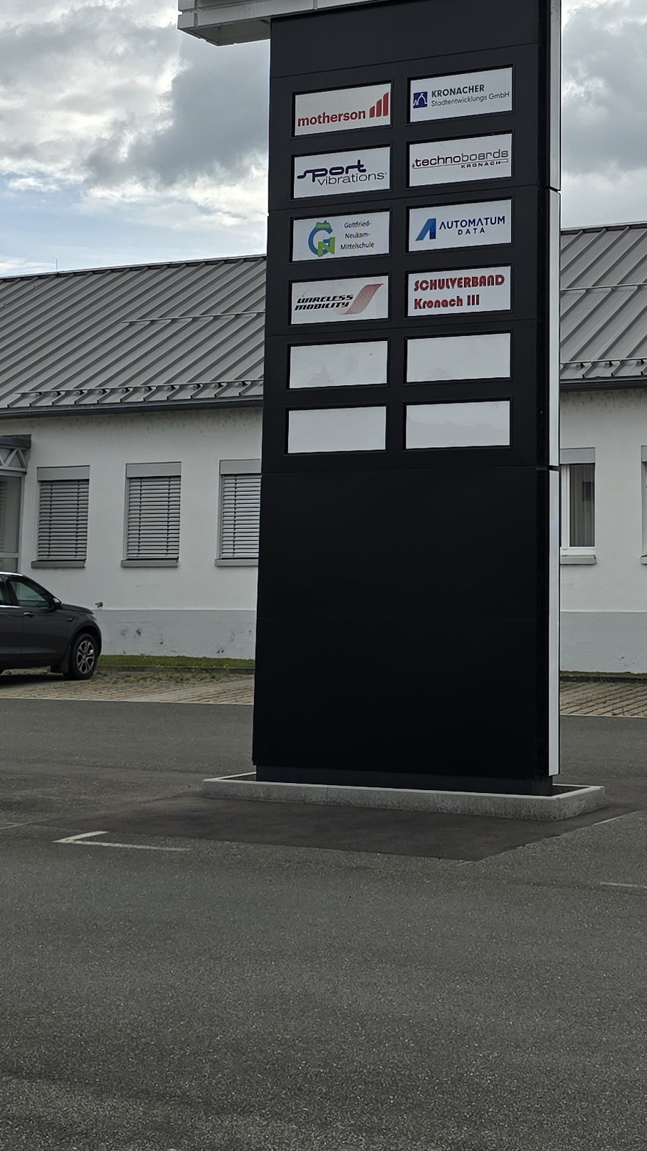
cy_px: 331
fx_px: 1892
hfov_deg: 19.2
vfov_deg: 33.4
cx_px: 505
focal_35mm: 62
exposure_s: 1/904
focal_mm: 6.3
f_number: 1.7
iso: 12
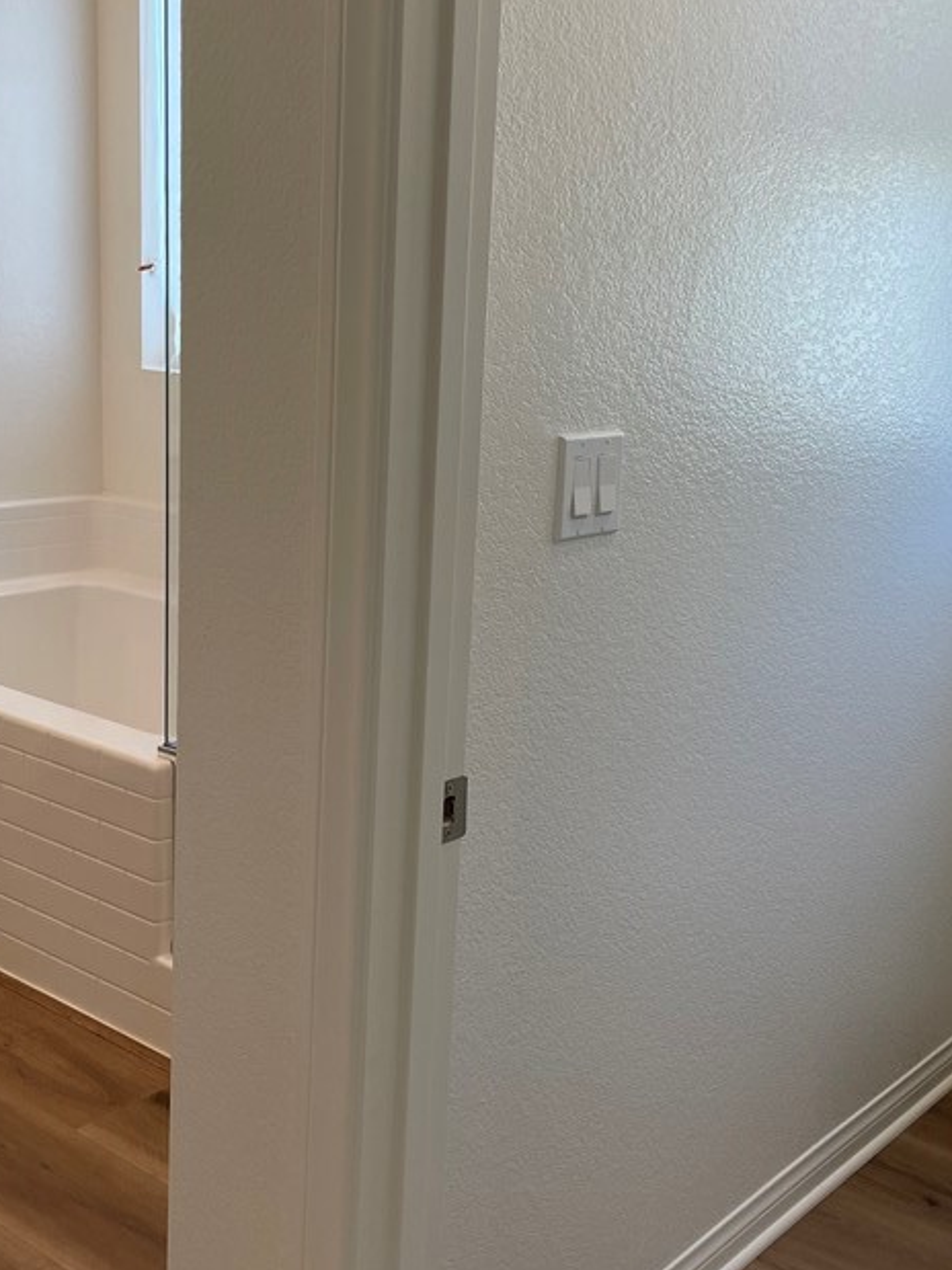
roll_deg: -1.9
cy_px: 601
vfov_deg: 43.8
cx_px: 529
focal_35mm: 43
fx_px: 1577
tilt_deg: -10.4
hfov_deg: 33.6
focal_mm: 4.2
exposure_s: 1/120
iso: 50
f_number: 1.6
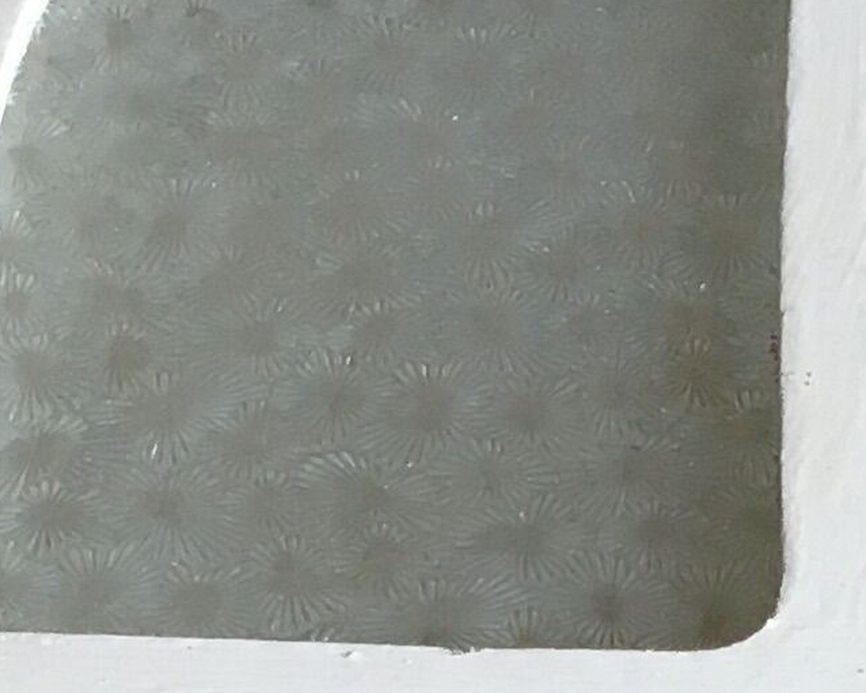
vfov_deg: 7.7
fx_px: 4586
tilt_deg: -44.6
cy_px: 1995
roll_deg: -0.7
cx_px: 767
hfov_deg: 10.7
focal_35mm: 179
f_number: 2.2
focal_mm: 4.15
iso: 32
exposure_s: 1/33
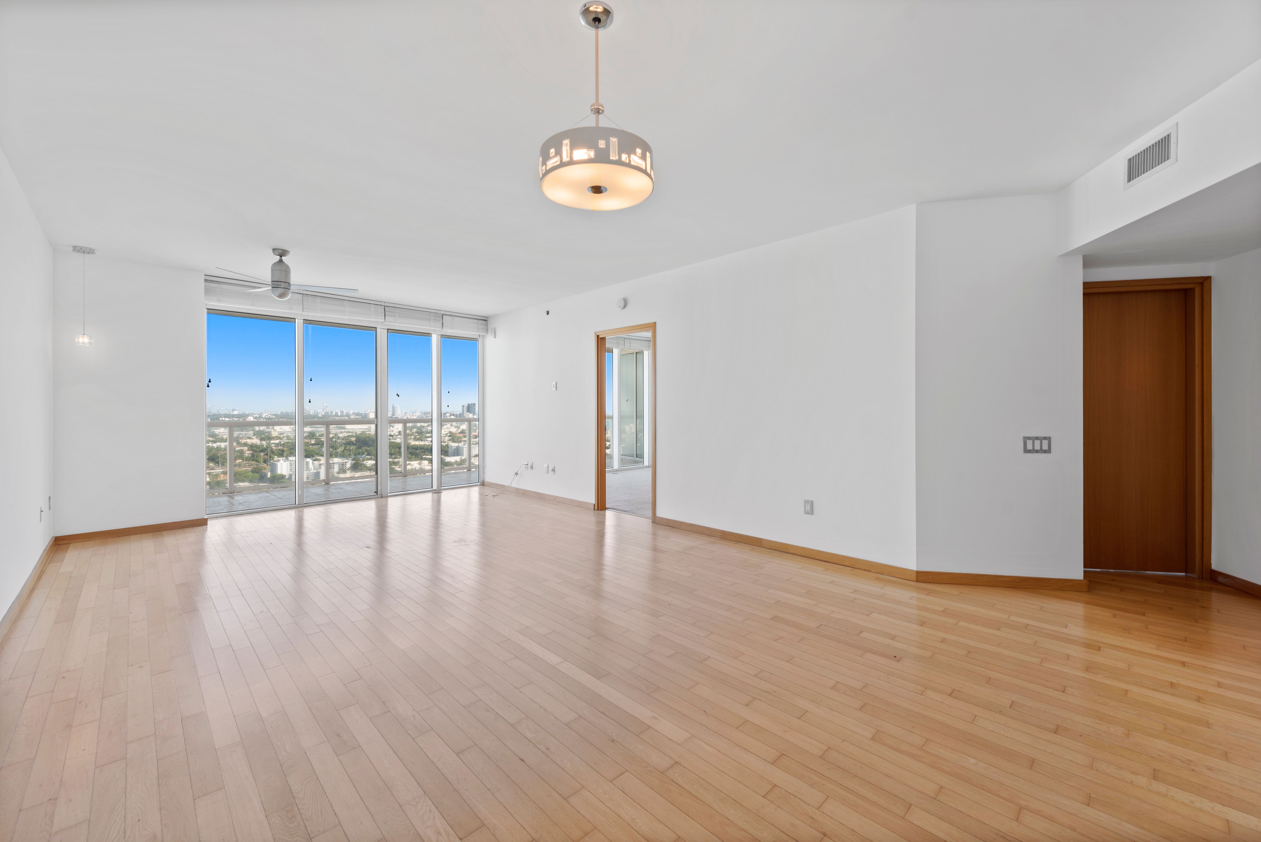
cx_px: 630
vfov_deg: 81.2
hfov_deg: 104.2
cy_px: 421
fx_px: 490
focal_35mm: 14
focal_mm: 14
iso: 100
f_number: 8
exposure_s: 1/8
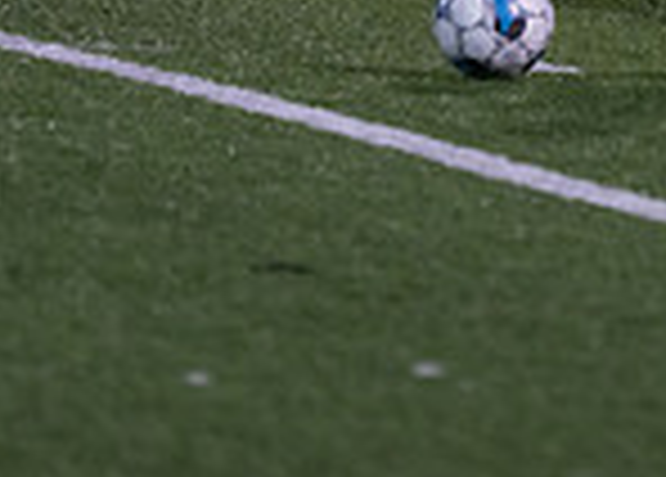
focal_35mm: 710
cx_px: 1080
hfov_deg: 2.8
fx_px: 13442
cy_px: -374
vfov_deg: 2.0
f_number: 2.8
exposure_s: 1/1000
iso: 2000
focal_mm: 173
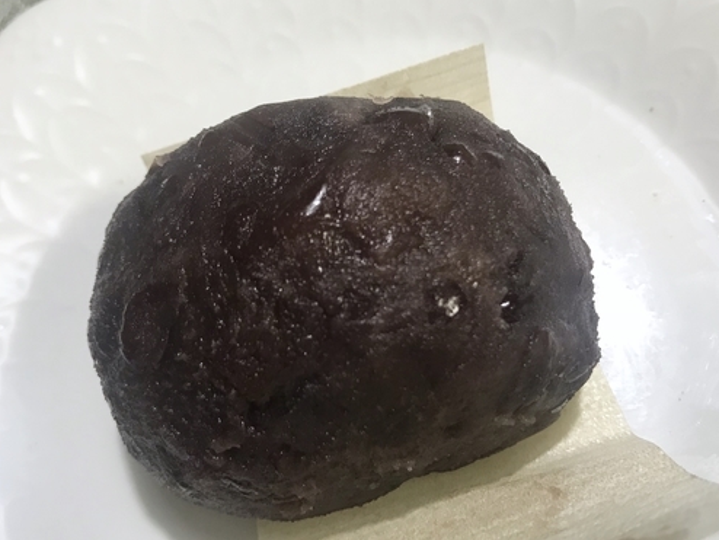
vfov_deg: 41.8
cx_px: 365
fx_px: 707
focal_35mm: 34
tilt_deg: -66.2
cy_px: 291
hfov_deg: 53.9
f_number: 1.8
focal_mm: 3.99
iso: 40
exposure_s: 1/25
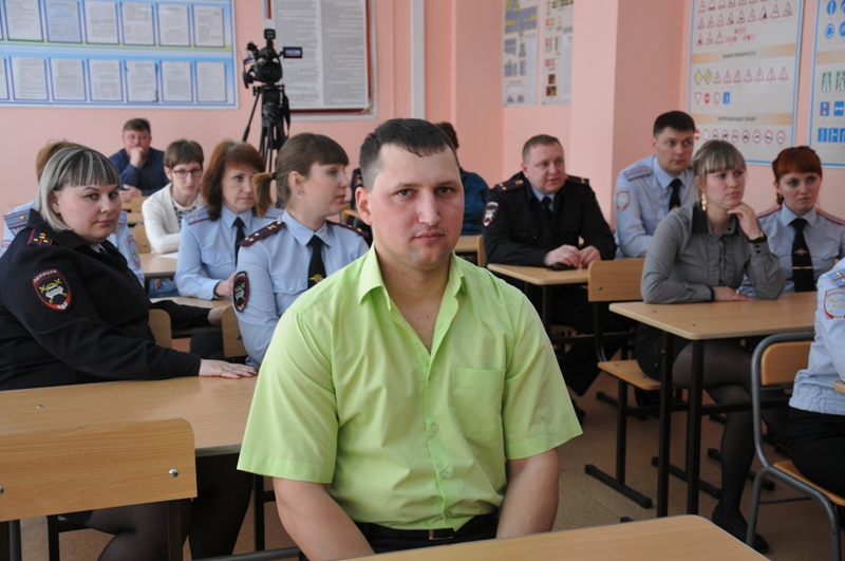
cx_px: 422
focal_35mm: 48
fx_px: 1125
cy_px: 280
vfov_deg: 28.0
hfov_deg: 41.2
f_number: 4.2
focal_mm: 32
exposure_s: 1/40
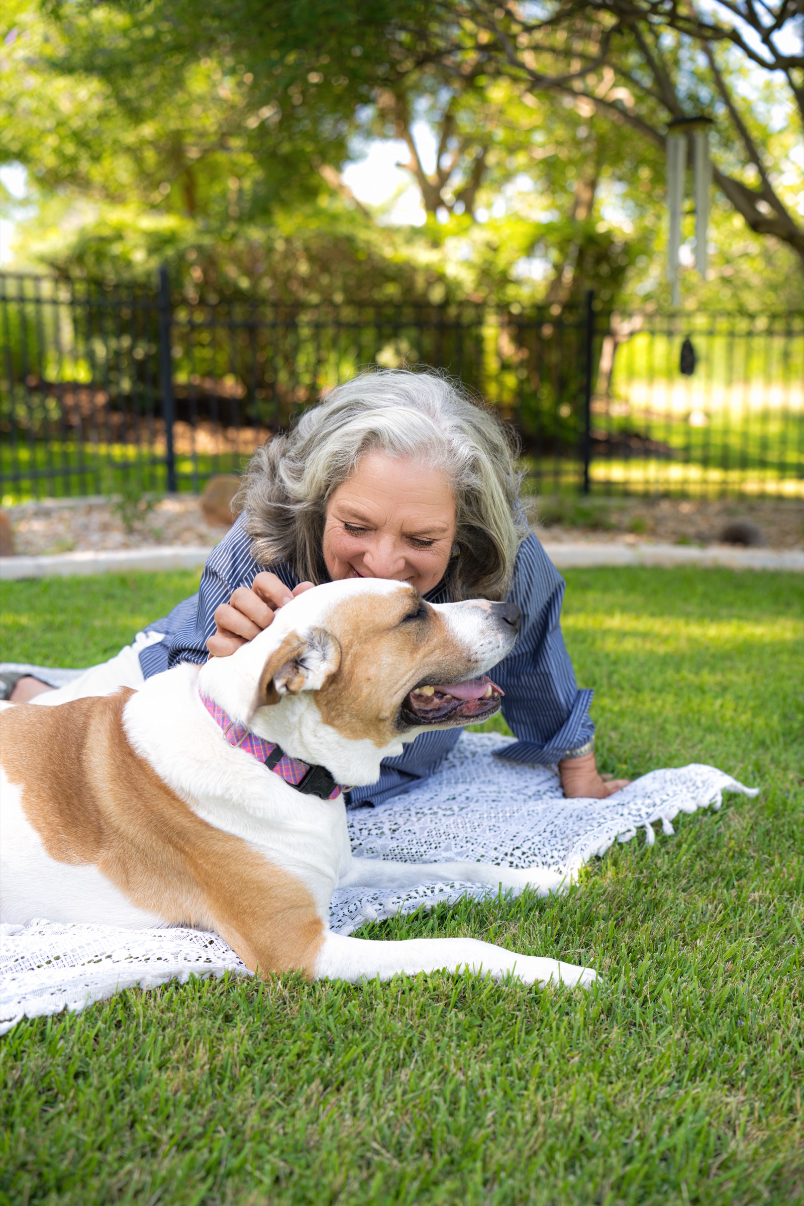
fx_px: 1172
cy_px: 603
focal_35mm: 35
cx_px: 402
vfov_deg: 54.4
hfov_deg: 37.9
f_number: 2.8
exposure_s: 1/320
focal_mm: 35
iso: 160
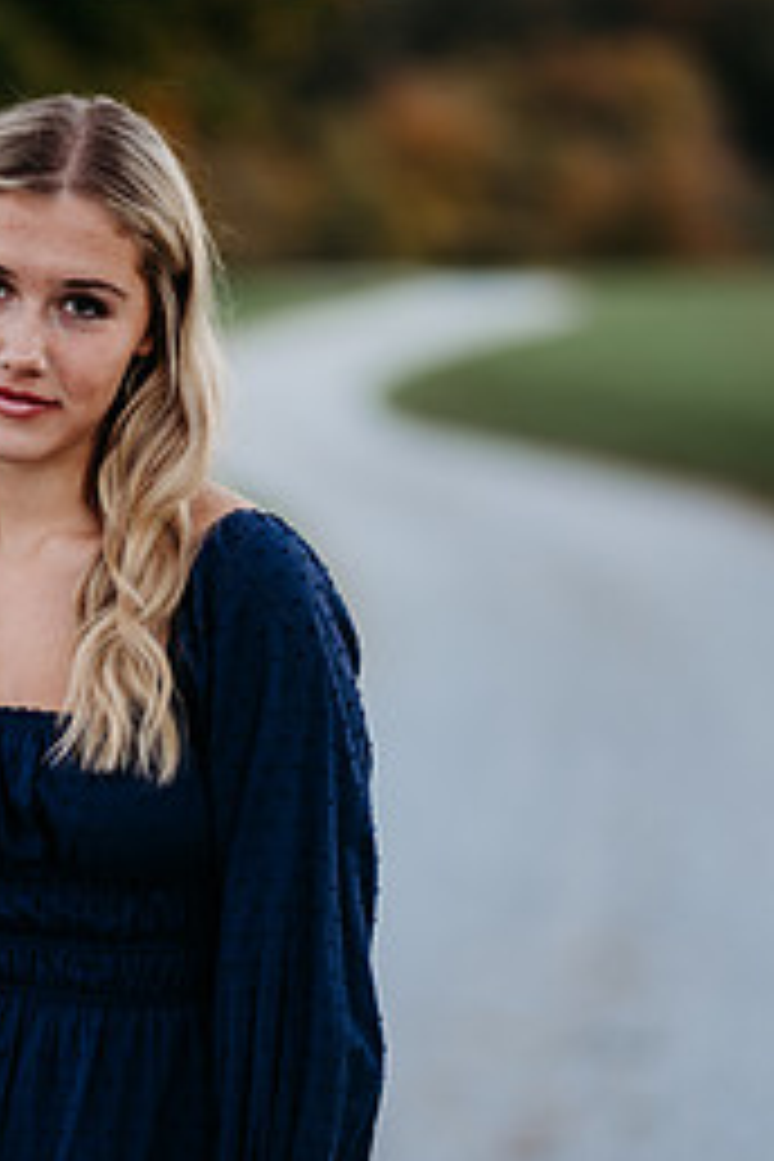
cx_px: 176
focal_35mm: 148
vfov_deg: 13.8
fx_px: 4773
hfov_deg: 9.3
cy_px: 810
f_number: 1.4
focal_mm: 85
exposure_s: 1/125
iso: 200
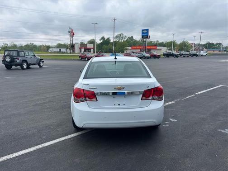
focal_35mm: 26
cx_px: 114
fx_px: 171
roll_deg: -1.5
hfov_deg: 67.3
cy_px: 86
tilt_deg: -10.1
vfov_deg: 53.1
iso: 50
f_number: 1.5
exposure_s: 1/2915
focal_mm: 5.7
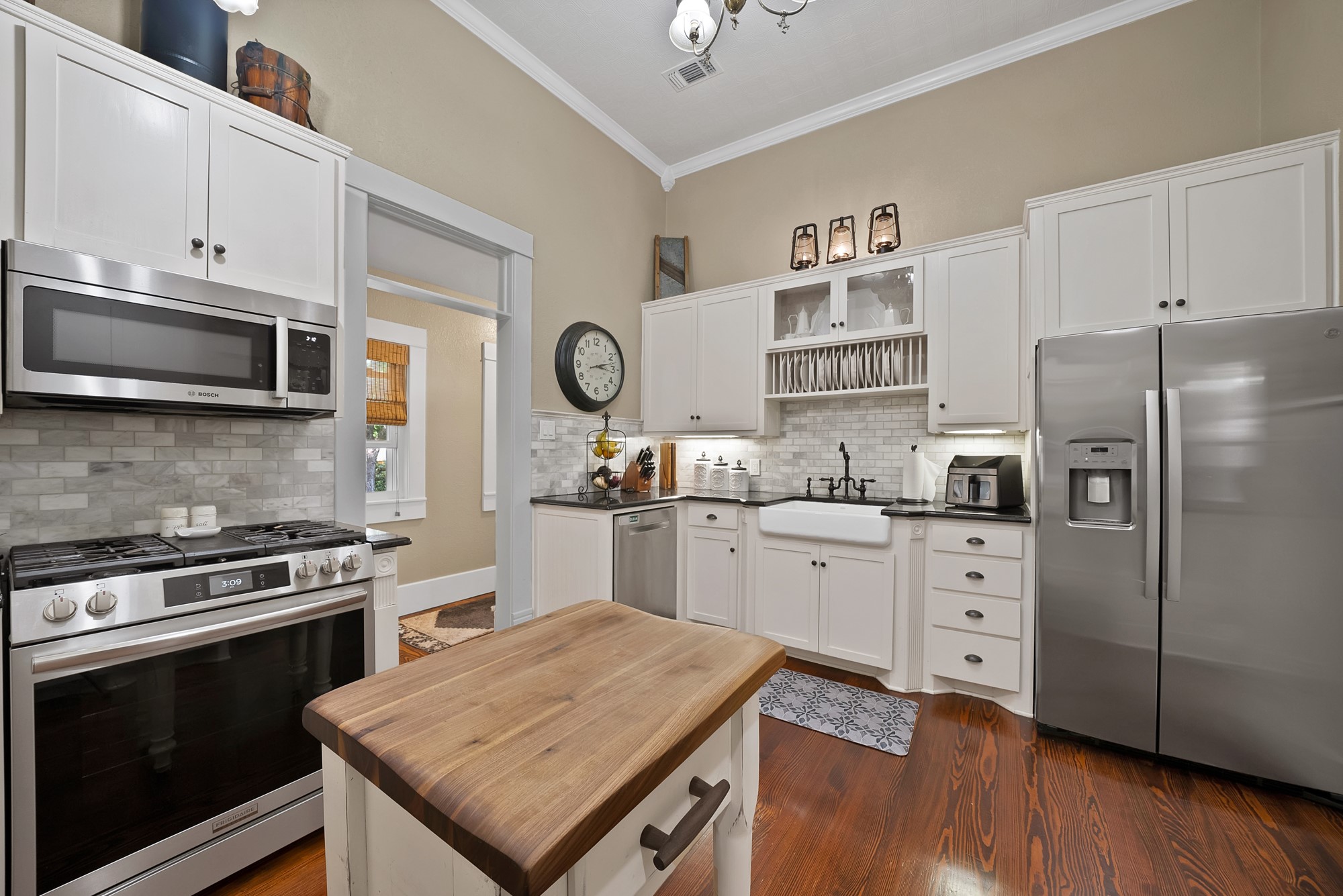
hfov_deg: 112.6
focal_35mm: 12
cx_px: 672
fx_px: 448
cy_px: 448
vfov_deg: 90.1
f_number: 9
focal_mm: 12
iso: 640
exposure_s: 1/1.67
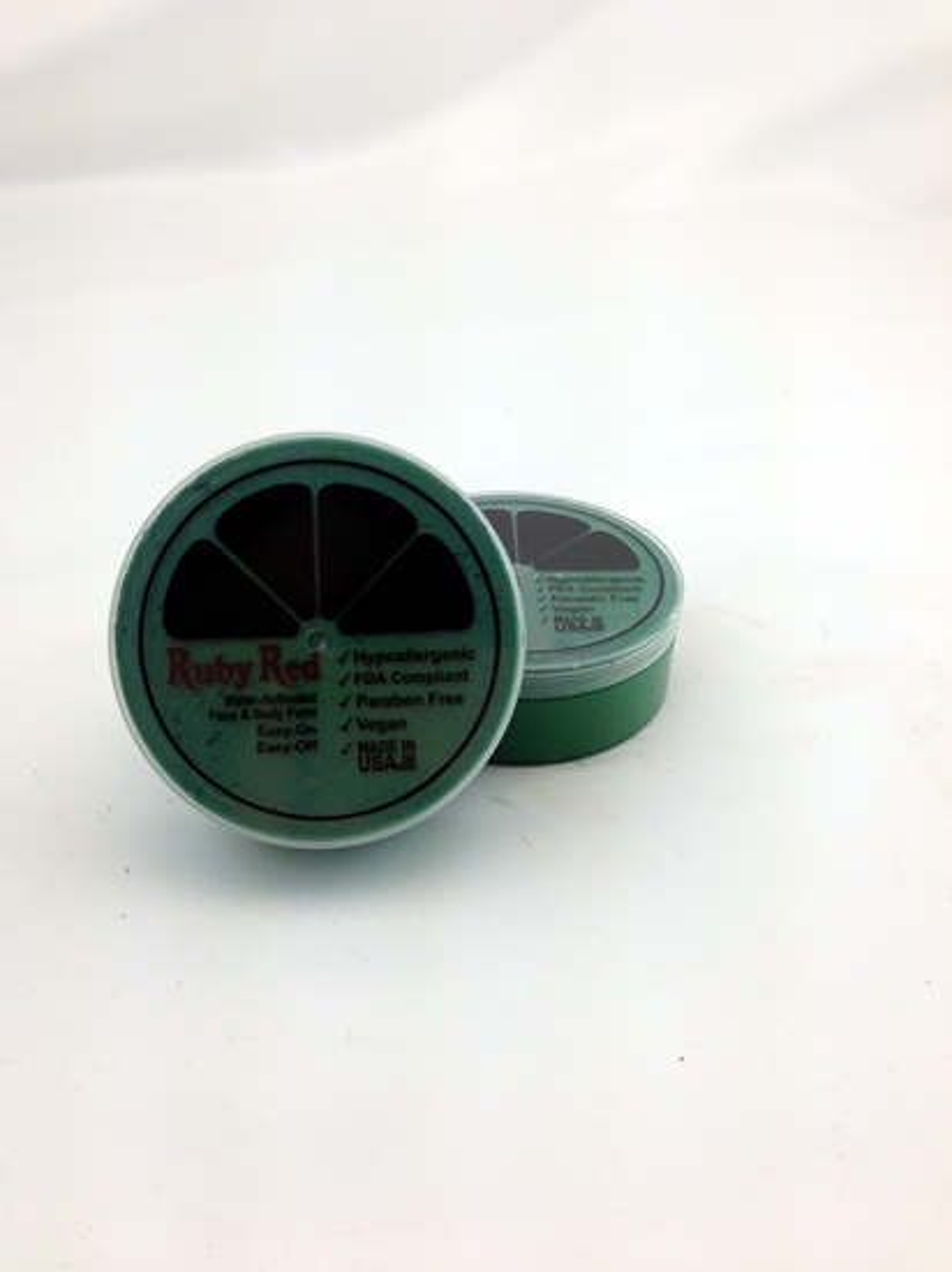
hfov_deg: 42.9
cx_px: 476
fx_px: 1211
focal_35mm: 33
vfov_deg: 55.4
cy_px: 636
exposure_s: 1/154
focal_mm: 4.12
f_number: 2.4
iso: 50
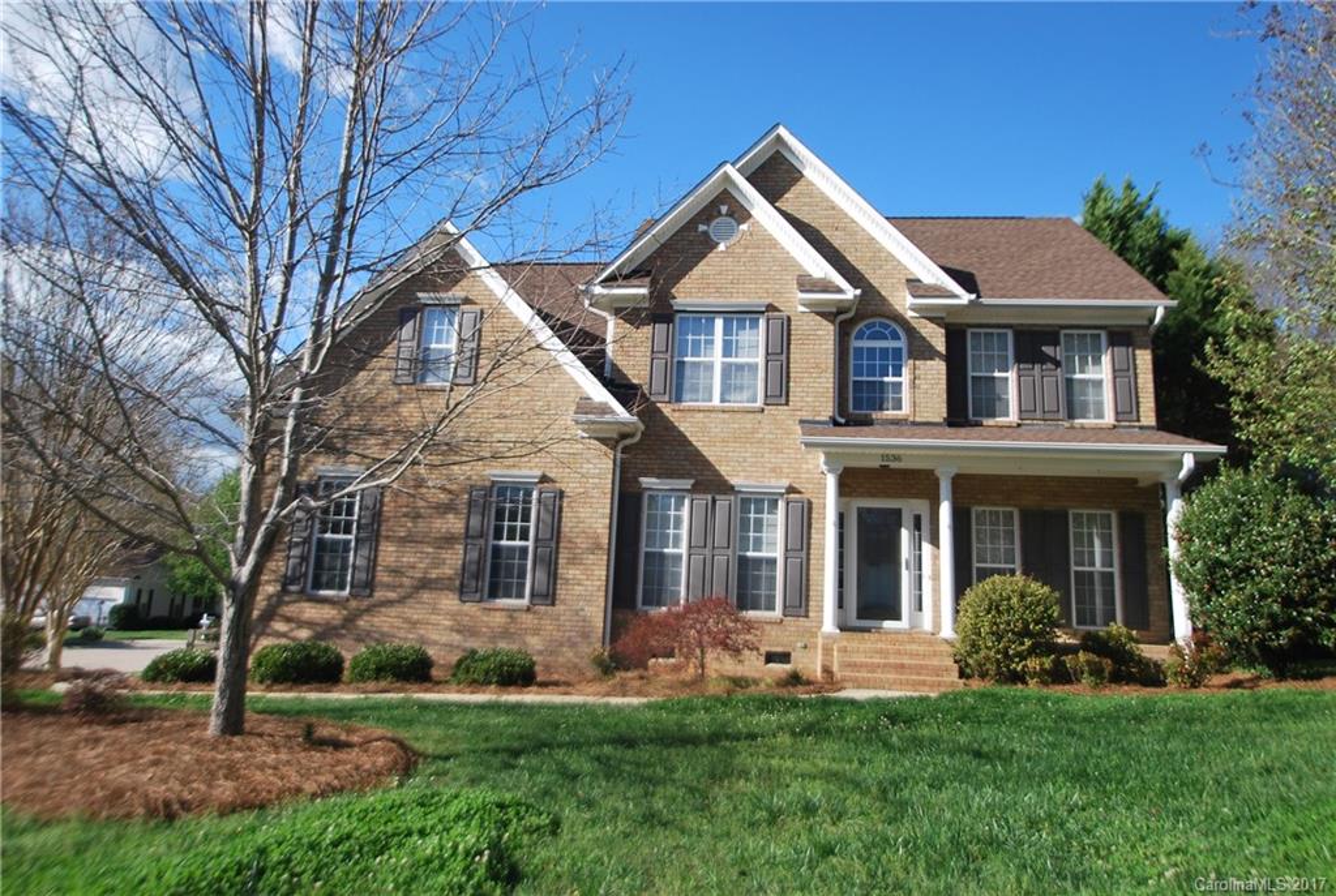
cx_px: 668
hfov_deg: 77.2
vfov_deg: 56.4
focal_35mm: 22
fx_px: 837
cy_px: 448
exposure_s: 1/1000
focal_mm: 15
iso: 140
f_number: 4
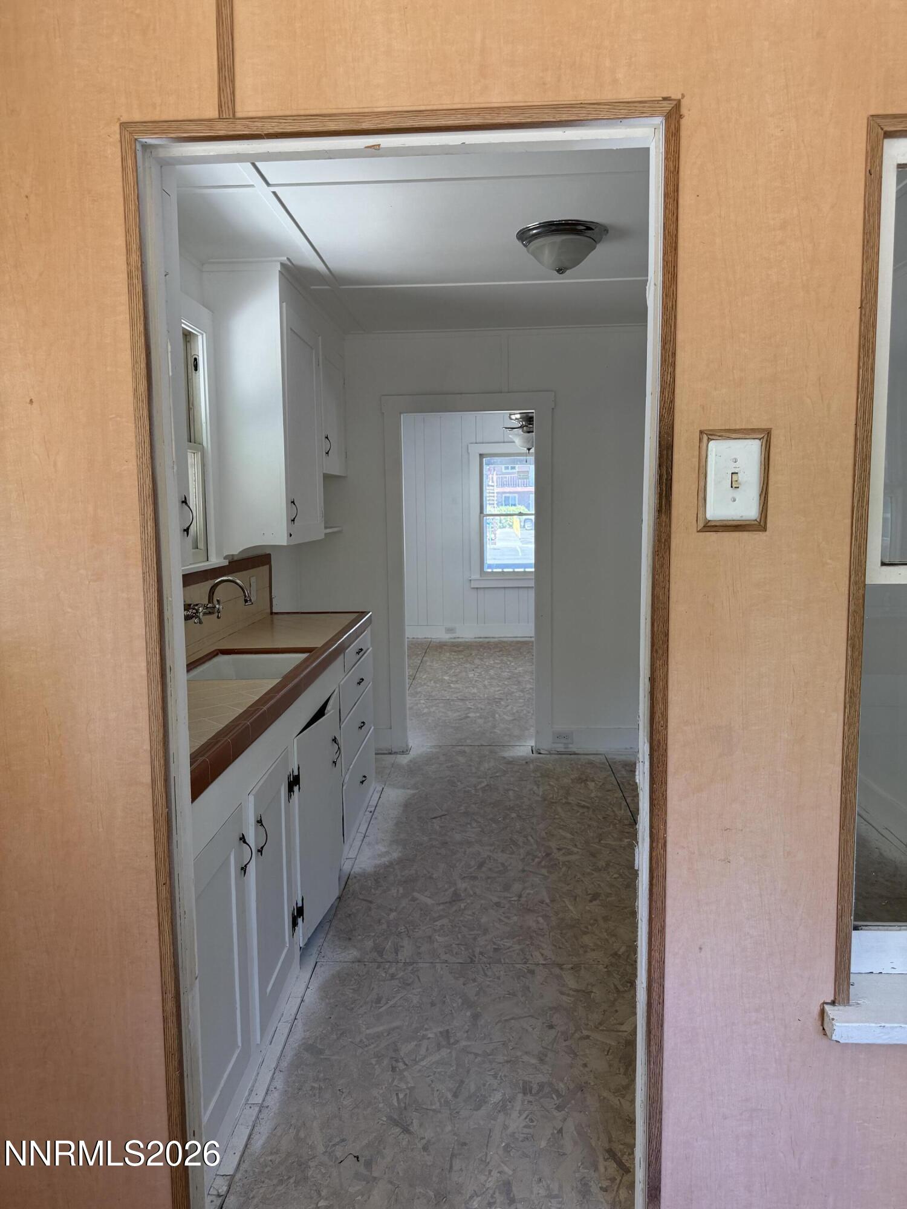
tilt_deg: -5.3
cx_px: 454
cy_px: 604
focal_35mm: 24
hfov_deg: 56.8
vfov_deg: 71.6
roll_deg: +0.2
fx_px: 838
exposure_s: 1/235
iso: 160
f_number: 1.78
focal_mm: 6.76
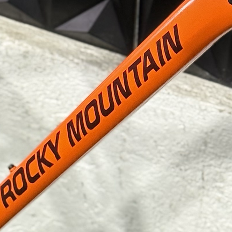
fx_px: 1623
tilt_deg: -23.9
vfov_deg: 8.2
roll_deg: -2.6
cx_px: 154
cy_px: 41
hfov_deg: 8.2
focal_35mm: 214
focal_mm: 6.76
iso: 100
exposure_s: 1/60
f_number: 1.78
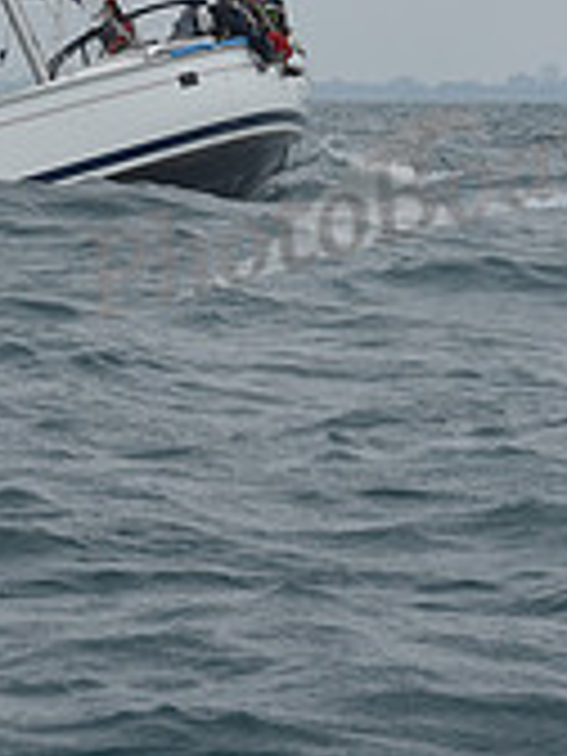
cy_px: -423
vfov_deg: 8.3
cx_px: -146
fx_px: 5089
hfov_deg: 6.3
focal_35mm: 233
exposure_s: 1/800
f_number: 10
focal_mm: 70
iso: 250
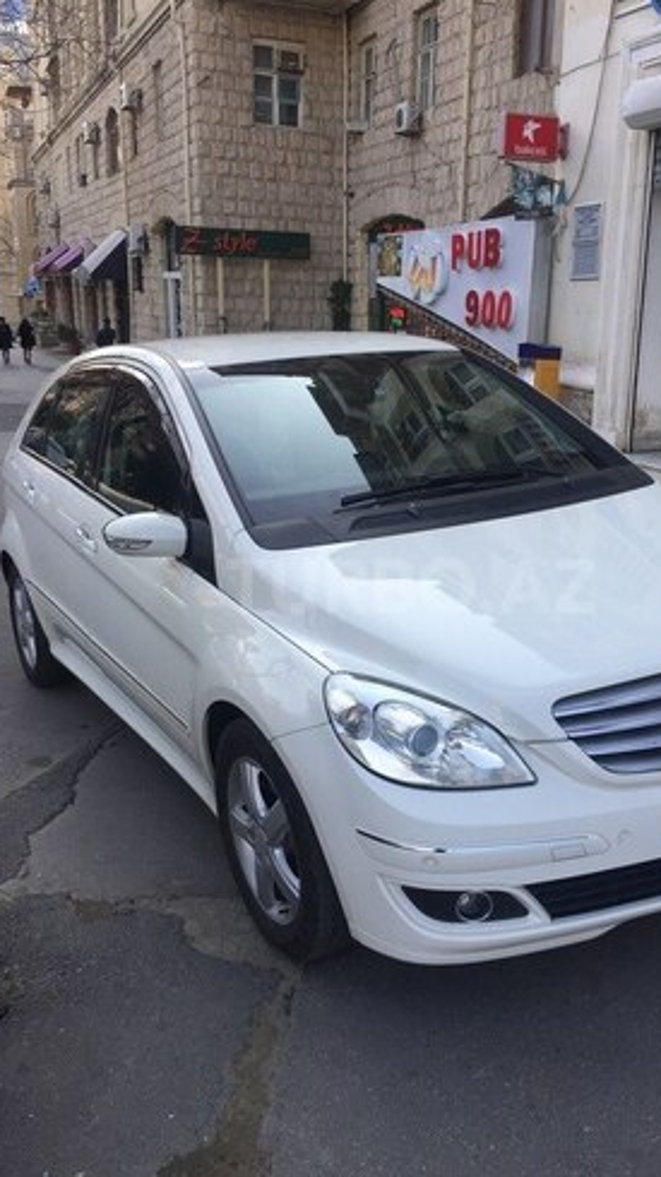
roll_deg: -2.1
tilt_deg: -15.7
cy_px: 586
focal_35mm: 32
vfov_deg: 61.0
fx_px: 999
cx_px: 411
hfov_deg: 36.4
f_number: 2.2
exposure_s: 1/682
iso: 32
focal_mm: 4.15
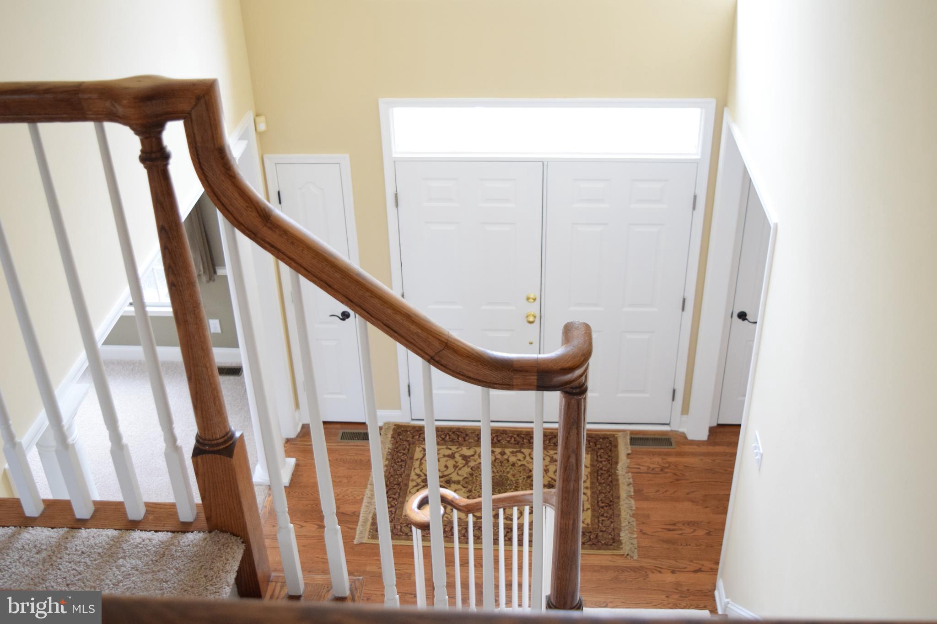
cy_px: 312
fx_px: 976
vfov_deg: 35.5
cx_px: 468
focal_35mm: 38
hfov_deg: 51.3
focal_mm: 25
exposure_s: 1/60
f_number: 4
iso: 1400
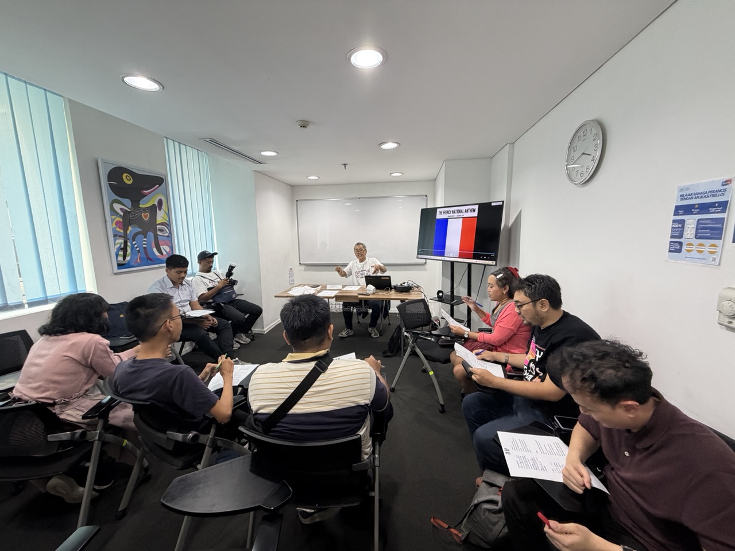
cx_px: 368
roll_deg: +0.3
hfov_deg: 102.1
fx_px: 297
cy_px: 276
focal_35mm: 14
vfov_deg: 85.7
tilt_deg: -8.6
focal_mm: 2.22
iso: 250
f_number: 2.2
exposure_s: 1/100
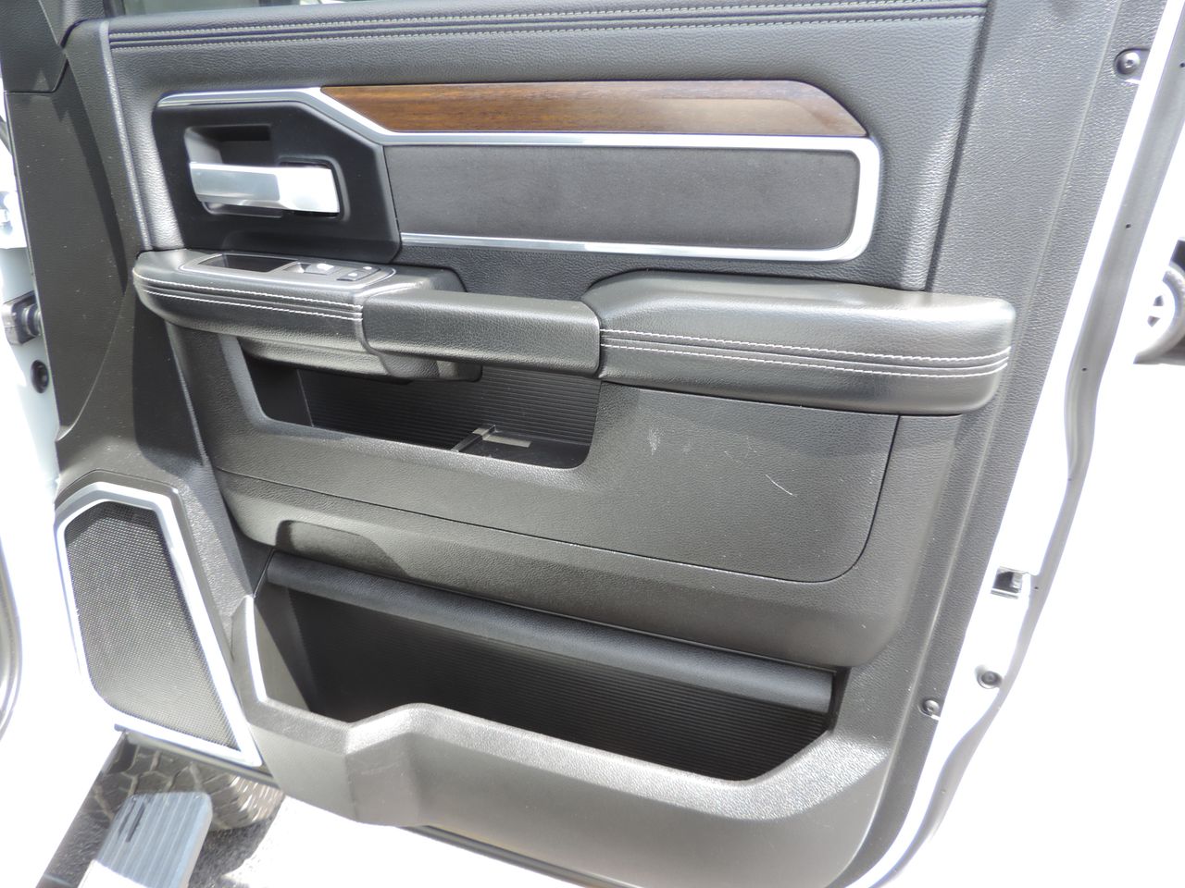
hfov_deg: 71.6
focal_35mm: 24
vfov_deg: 56.8
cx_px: 592
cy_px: 444
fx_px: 822
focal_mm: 4.3
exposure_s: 1/60
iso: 80
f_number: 3
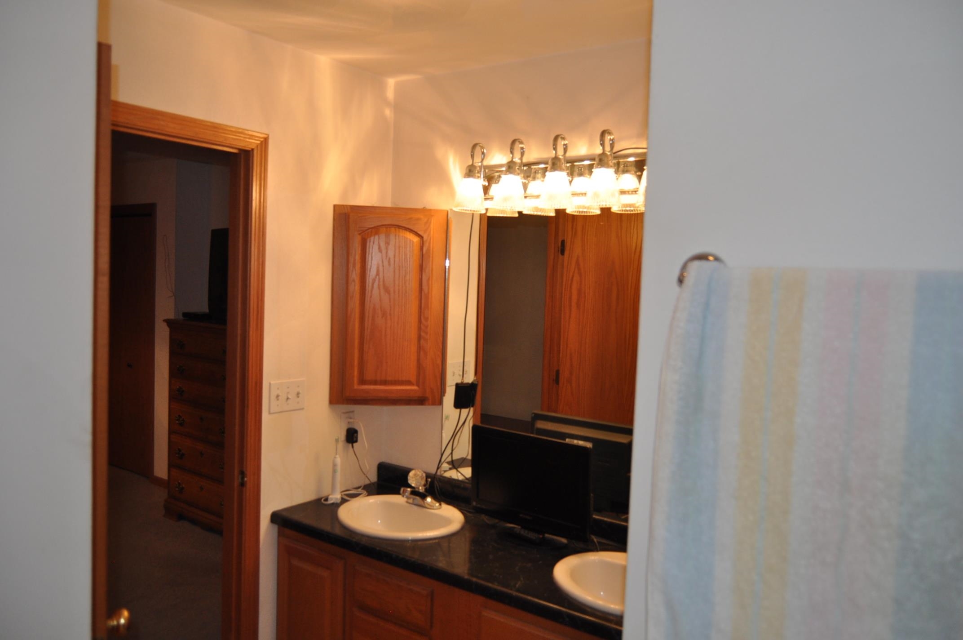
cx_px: 482
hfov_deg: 67.4
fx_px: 721
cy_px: 320
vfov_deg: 47.8
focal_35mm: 27
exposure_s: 1/125
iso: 500
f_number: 3.5
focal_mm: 18
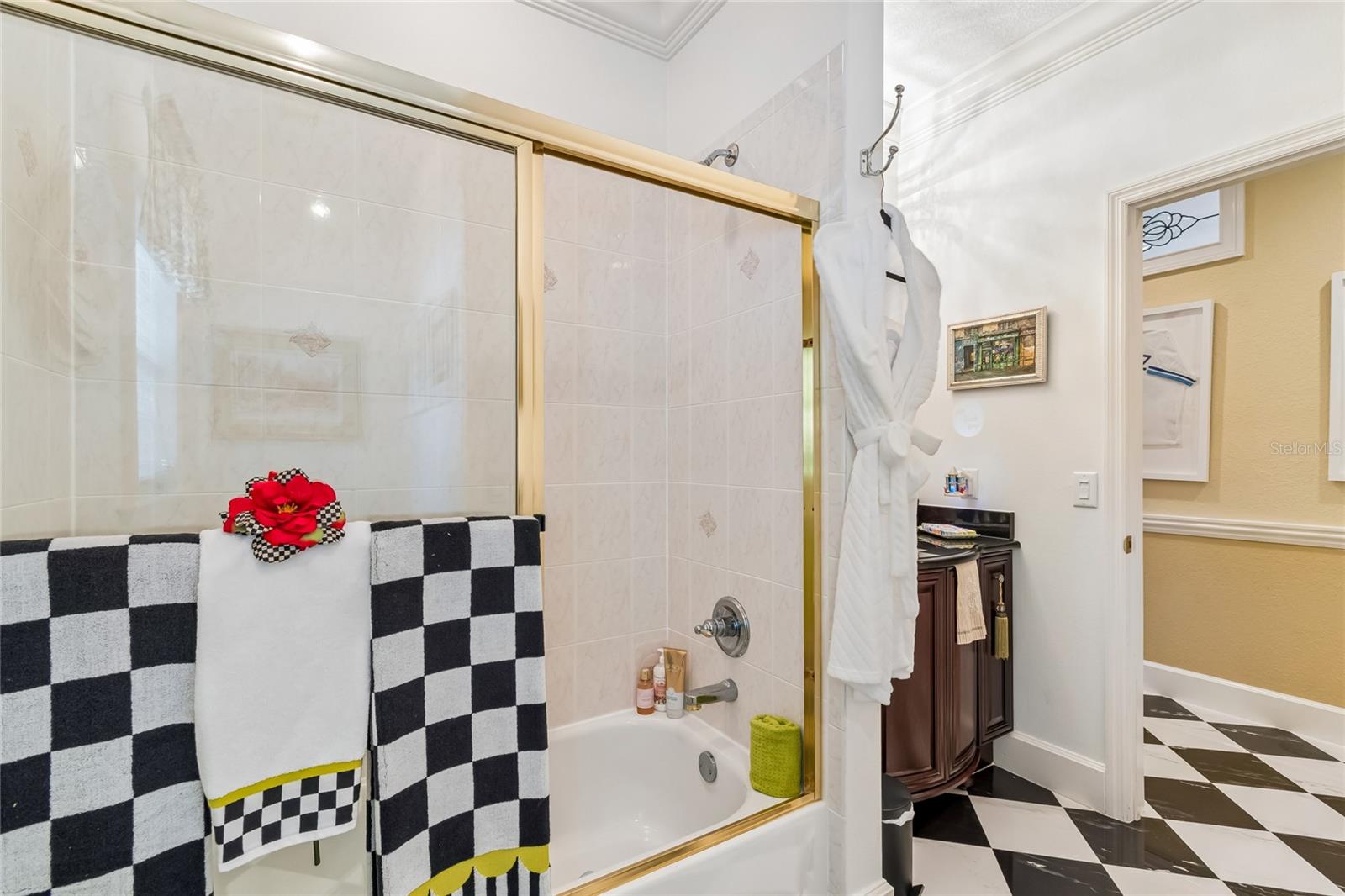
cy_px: 448
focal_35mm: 15
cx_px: 672
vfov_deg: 77.3
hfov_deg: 100.4
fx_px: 560
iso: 100
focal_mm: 10
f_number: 7.1
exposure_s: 1/2
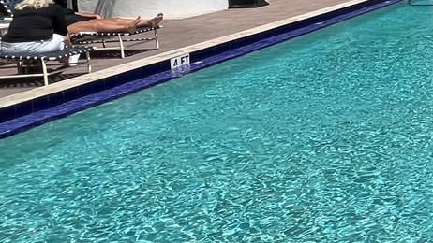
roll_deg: +0.6
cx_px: 622
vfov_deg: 22.8
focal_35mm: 49
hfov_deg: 29.3
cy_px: -33
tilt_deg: -3.2
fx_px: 563
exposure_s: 1/3650
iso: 32
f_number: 1.8
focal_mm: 1.57
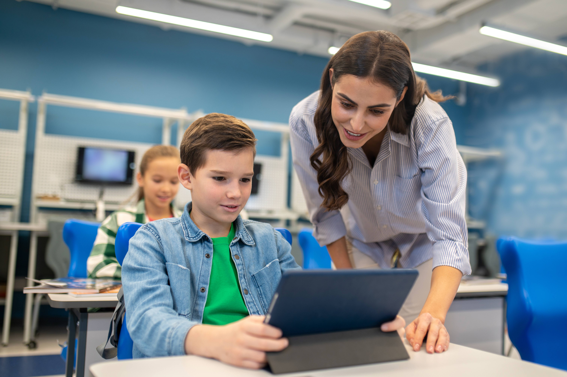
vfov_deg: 37.8
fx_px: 551
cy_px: 188
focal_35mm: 35
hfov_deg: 54.5
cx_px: 284
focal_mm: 35
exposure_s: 1/200
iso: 250
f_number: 2.2
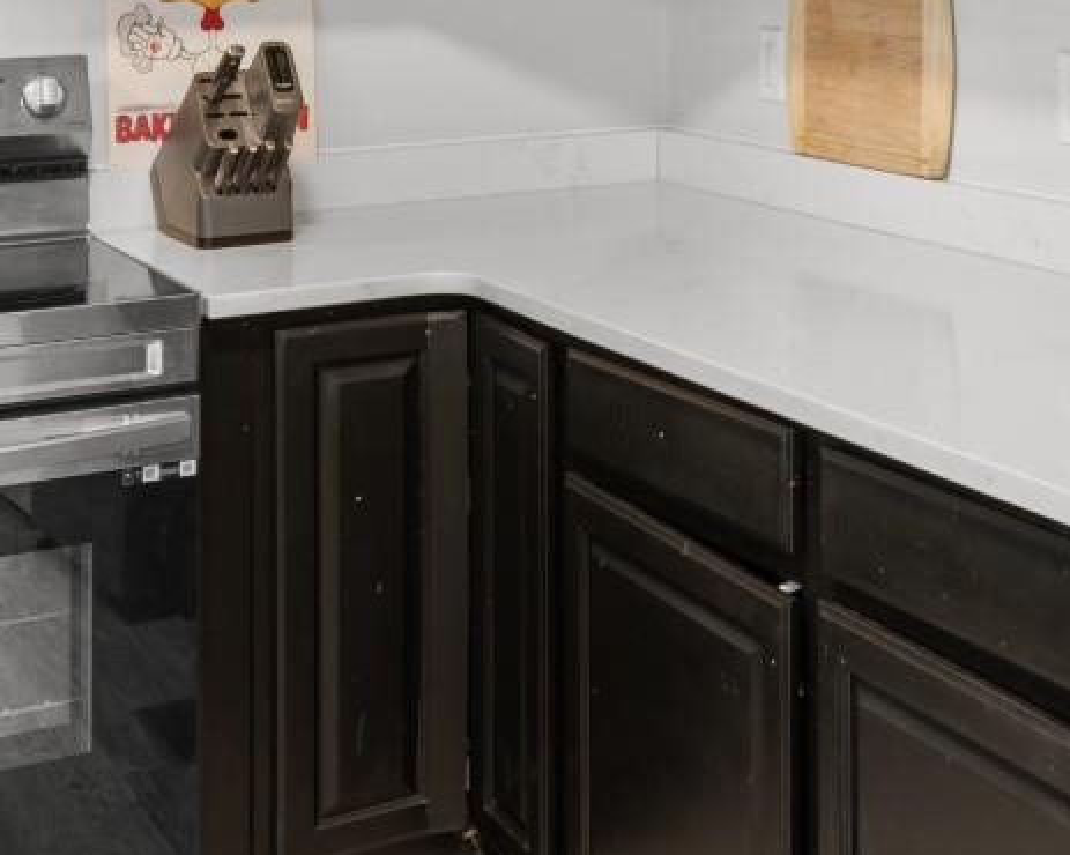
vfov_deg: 20.8
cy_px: -141
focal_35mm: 69
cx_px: 948
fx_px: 2184
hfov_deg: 26.7
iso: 100
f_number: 5
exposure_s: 1
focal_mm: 14
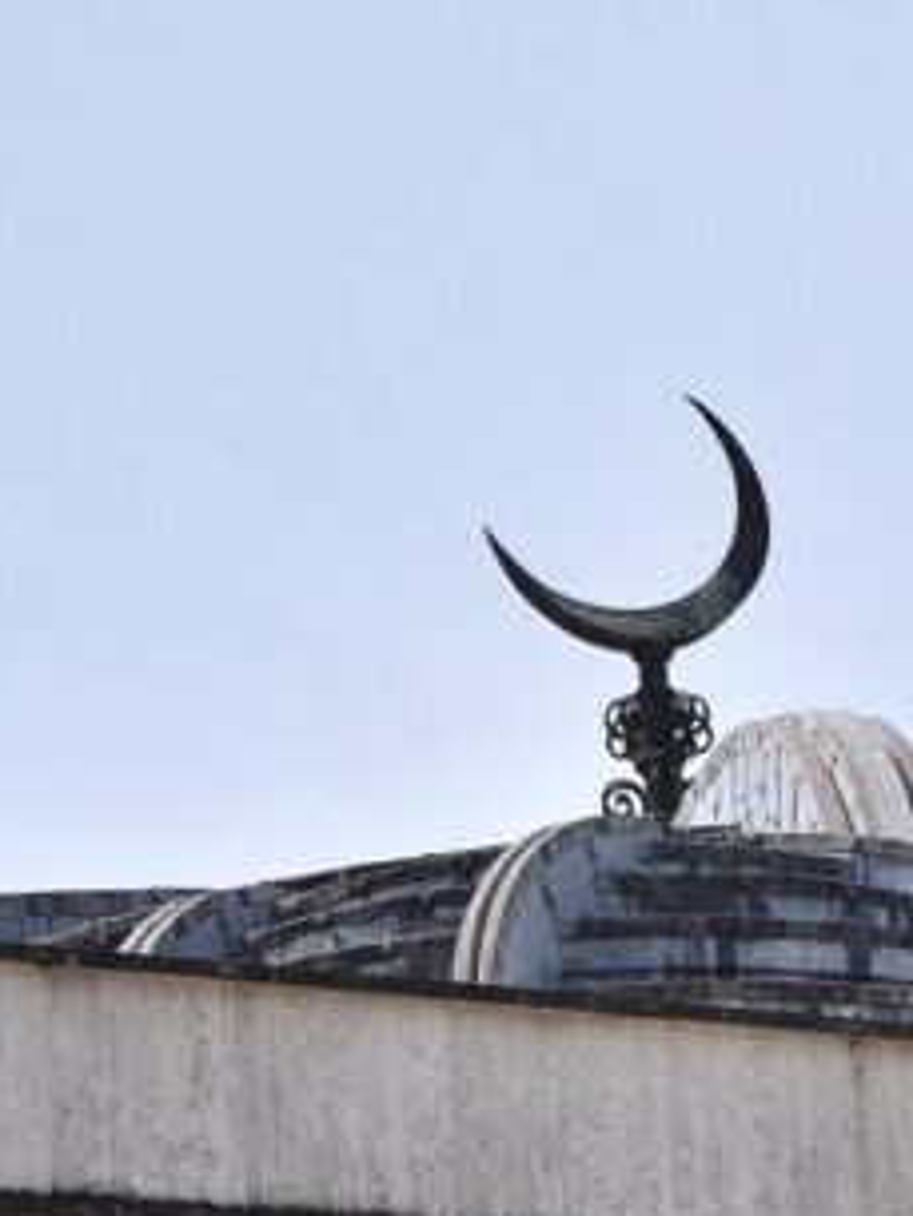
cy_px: 664
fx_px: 10226
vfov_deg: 6.8
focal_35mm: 291
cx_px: 785
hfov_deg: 5.1
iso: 400
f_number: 13
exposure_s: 1/800
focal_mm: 120
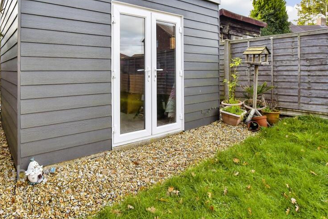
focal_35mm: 21
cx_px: 121
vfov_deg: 57.9
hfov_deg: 79.5
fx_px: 191
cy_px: 68
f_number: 8
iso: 400
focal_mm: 10
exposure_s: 1/250
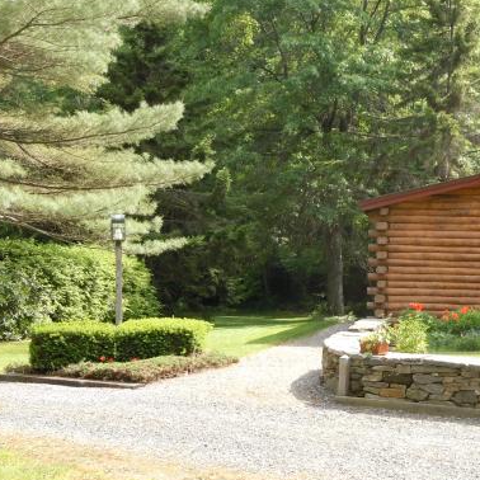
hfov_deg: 27.8
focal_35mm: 61
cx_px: 350
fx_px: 957
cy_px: 248
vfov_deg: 28.2
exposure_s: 1/80
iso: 100
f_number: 4.6
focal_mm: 8.1
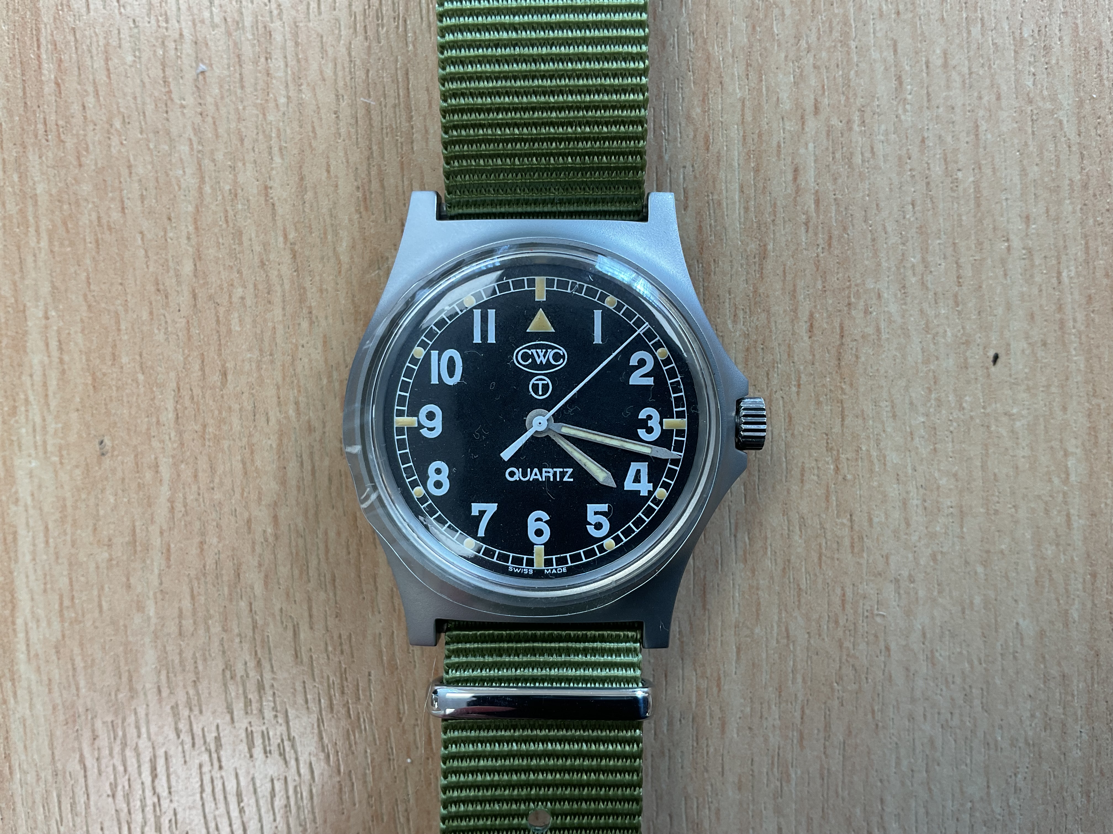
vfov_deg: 48.2
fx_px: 932
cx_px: 556
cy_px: 417
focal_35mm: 29
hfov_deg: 61.7
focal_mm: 3
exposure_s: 1/120
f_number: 1.8
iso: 40
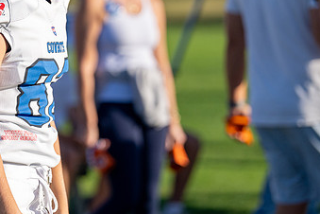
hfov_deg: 6.7
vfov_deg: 4.5
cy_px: -10
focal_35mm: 306
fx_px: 2720
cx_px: 19
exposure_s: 1/5000
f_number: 2.8
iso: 320
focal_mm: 142
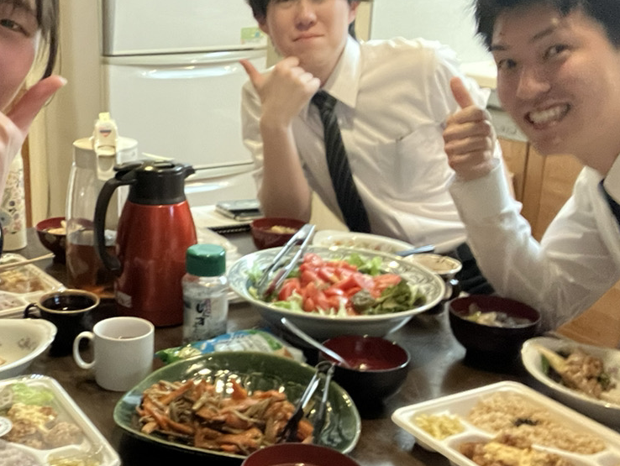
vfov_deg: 28.1
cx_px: 180
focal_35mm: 52
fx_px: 932
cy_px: 255
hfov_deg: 36.2
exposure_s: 1/15
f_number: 2.2
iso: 640
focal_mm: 2.87
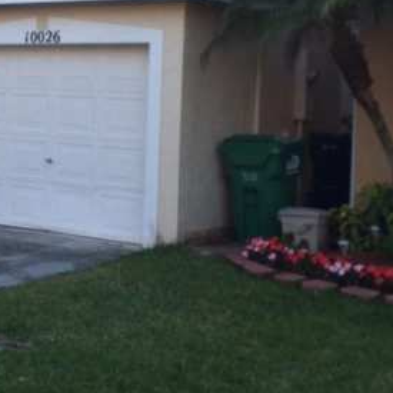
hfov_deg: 21.7
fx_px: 989
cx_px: 6
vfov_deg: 22.2
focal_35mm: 77
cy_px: 93
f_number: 2.2
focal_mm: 4.12
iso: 32
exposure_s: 1/265
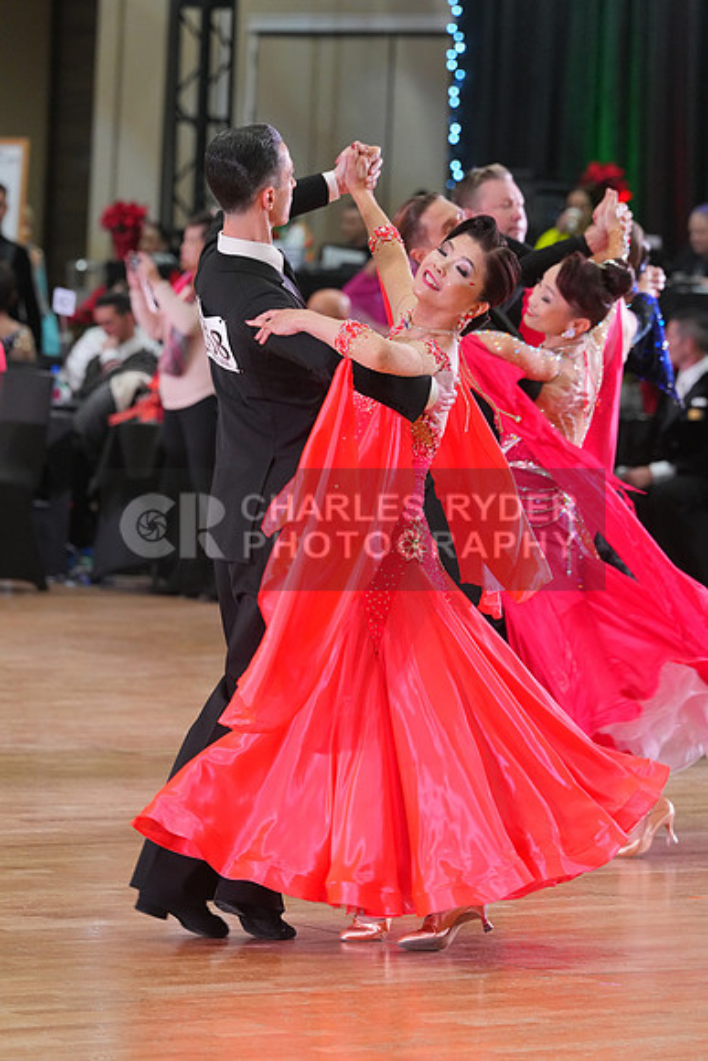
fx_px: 5896
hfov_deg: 6.9
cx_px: 354
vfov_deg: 10.3
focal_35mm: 200
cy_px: 530
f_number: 5.6
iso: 3200
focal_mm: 200
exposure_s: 1/200
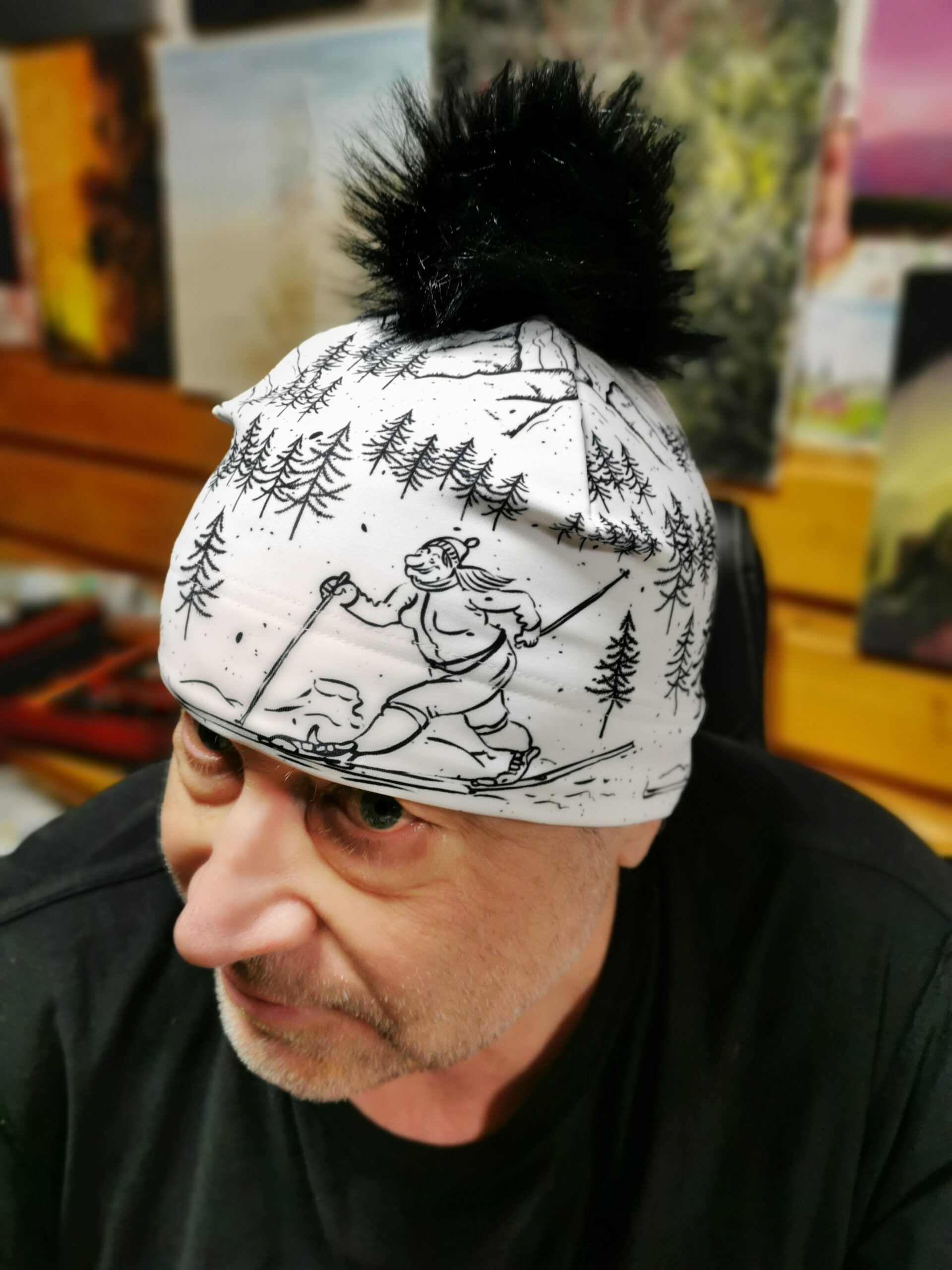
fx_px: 990
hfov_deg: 51.4
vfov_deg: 65.3
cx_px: 476
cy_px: 635
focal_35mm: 27
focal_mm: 5.58
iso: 200
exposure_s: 1/50
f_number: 1.8
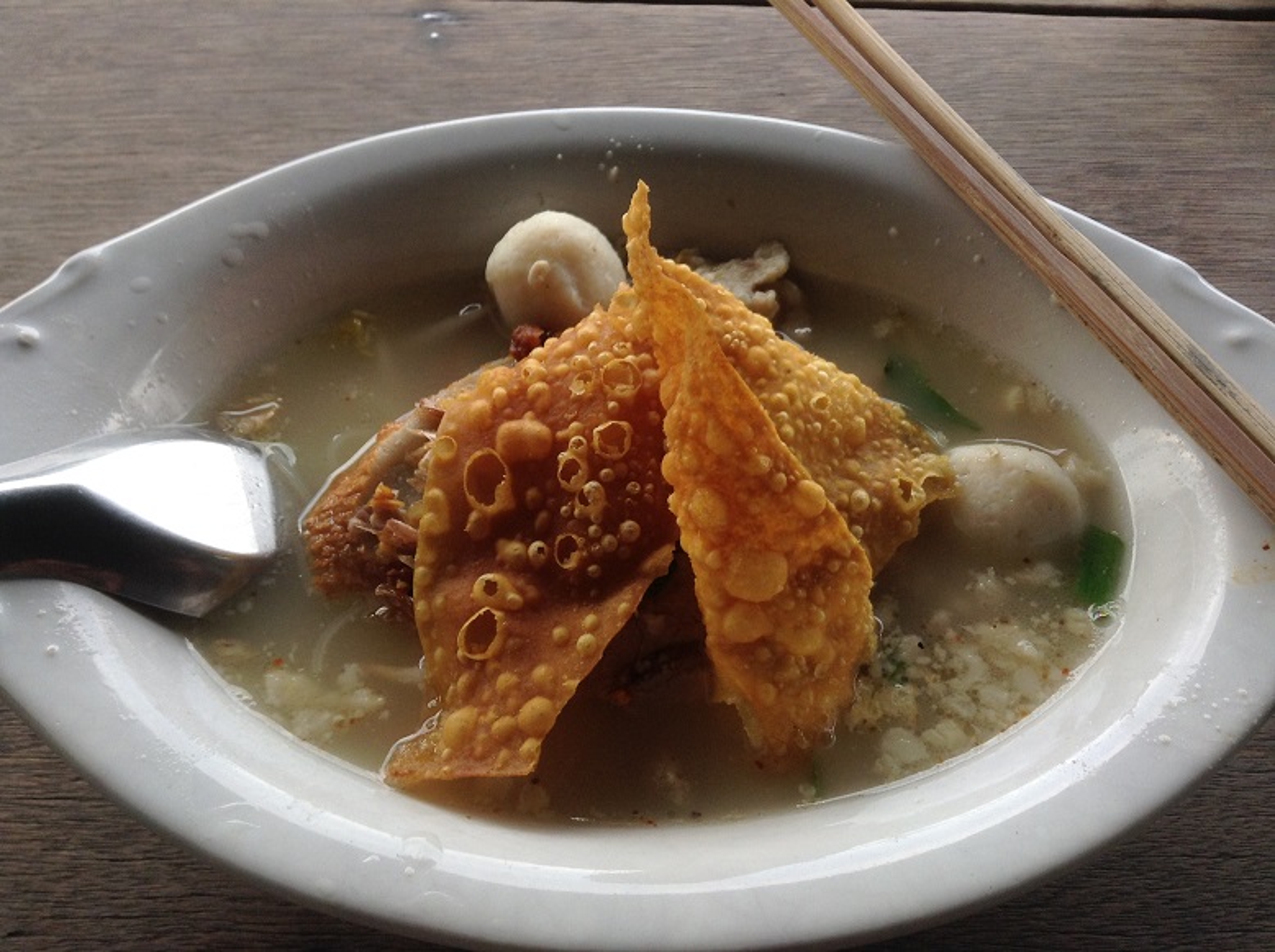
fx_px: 1214
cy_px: 476
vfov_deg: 42.8
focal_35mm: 33
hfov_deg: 55.4
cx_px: 638
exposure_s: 1/159
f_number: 2.4
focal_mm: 3.3
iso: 32
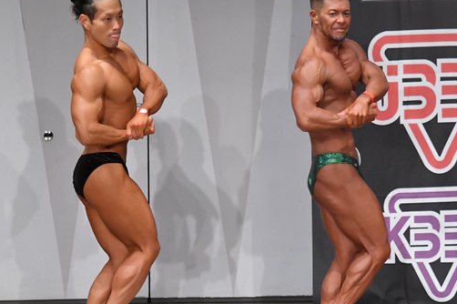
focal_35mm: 335
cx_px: 187
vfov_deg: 4.1
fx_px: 4250
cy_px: 181
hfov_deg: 6.2
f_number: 5.6
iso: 6400
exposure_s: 1/400
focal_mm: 145
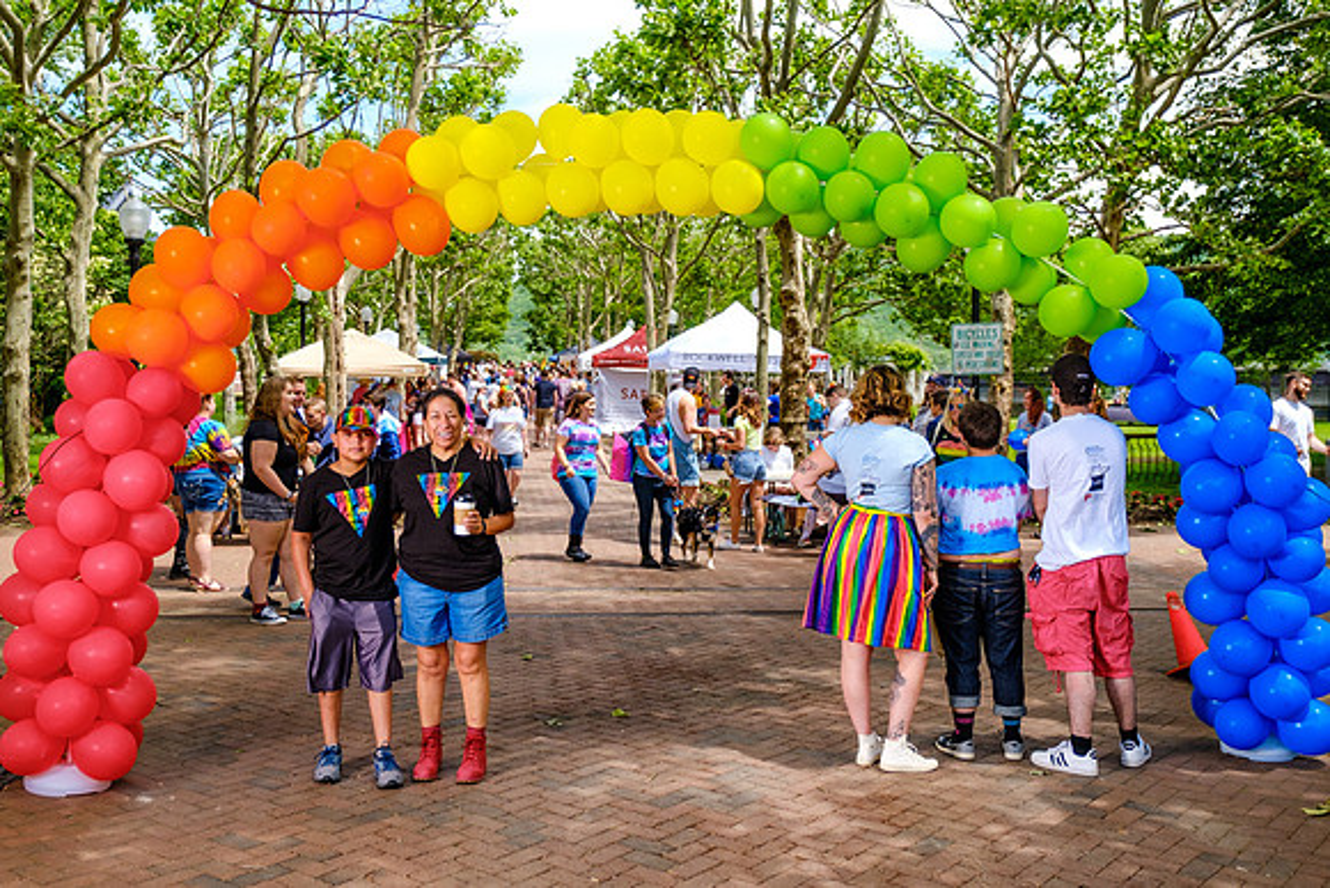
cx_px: 644
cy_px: 430
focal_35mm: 37
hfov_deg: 52.2
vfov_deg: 36.2
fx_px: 1358
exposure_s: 1/1800
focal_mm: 23.4
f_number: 2.8
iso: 400
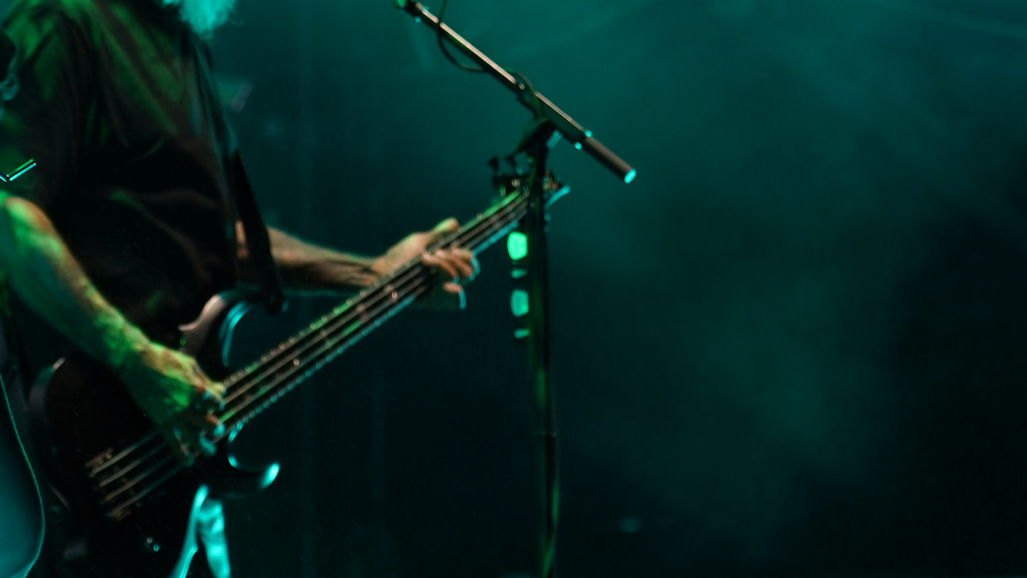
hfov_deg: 8.3
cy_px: 72
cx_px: 245
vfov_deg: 4.7
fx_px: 7108
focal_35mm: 261
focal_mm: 105
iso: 800
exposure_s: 1/125
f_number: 4
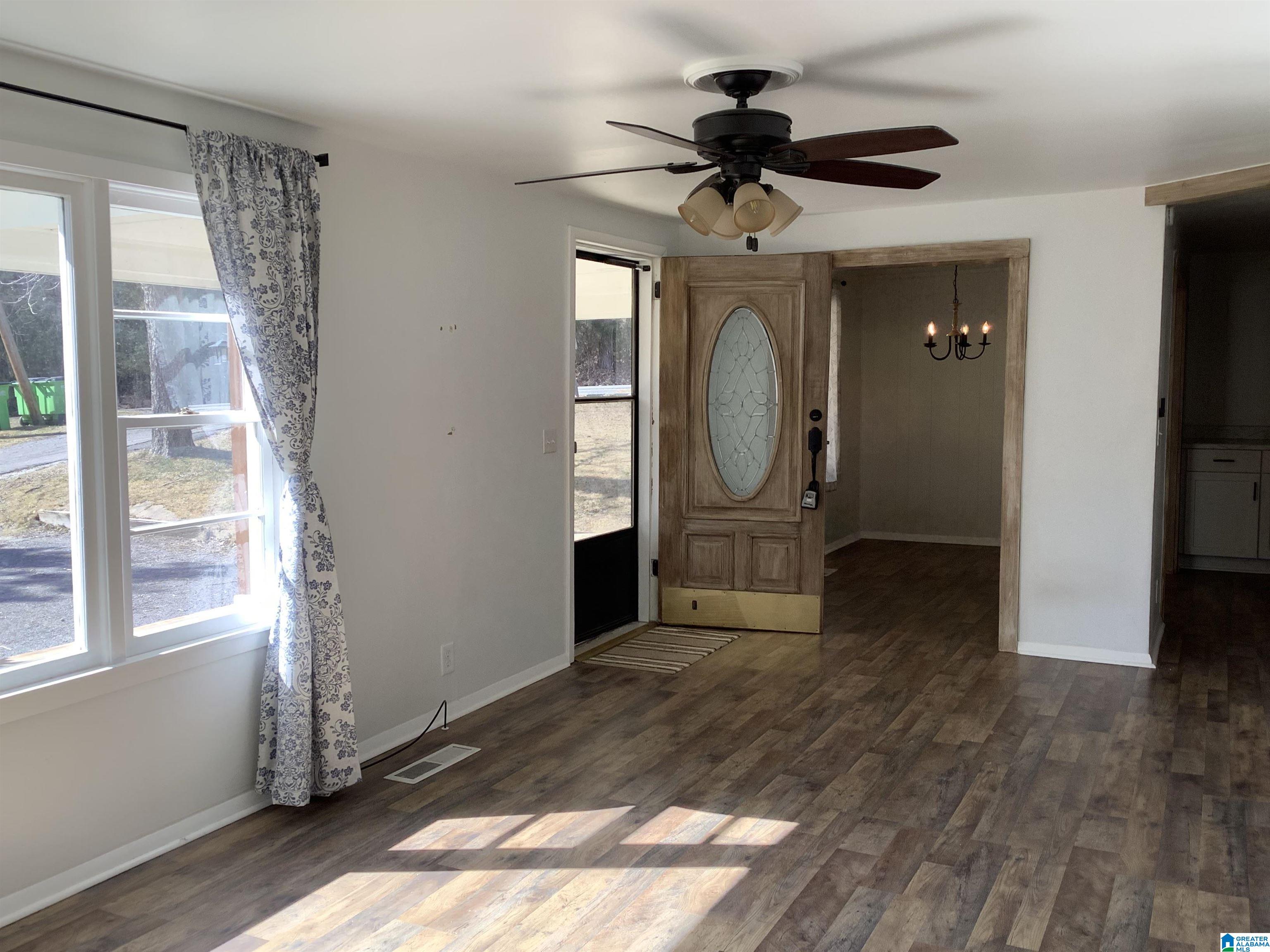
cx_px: 635
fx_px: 1137
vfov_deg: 45.4
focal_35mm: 31
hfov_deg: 58.4
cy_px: 476
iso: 32
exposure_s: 1/120
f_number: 2.4
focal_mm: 3.3
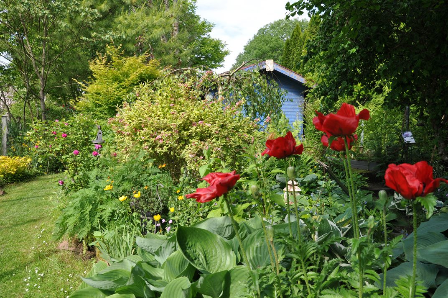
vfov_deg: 36.8
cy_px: 149
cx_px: 224
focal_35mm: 36
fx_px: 447
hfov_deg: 53.2
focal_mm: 24
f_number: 7.1
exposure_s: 1/200
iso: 200
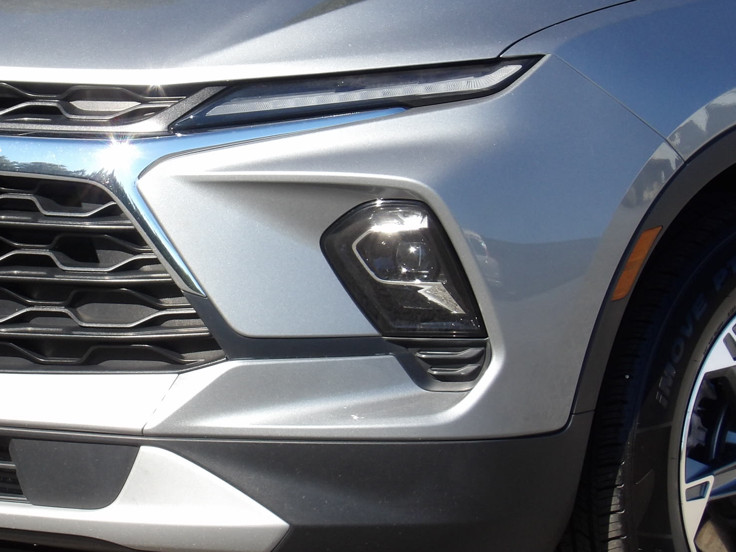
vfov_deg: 4.3
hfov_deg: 5.7
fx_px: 7356
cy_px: 272
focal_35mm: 346
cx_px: 121
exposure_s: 1/195
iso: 100
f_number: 5.5
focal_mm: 35.6
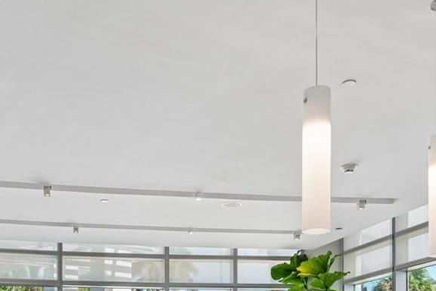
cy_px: 383
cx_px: 145
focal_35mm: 50
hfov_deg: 39.1
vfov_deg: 23.6
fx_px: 606
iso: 200
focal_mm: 18
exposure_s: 1/80
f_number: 9
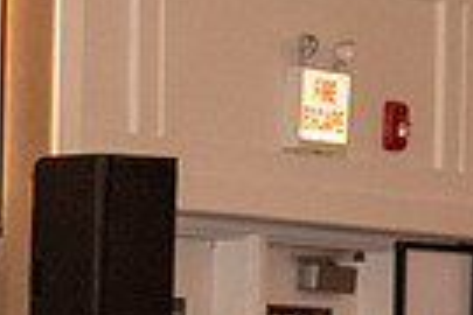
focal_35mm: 387
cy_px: 481
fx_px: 5084
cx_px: -336
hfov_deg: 5.3
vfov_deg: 3.5
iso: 1600
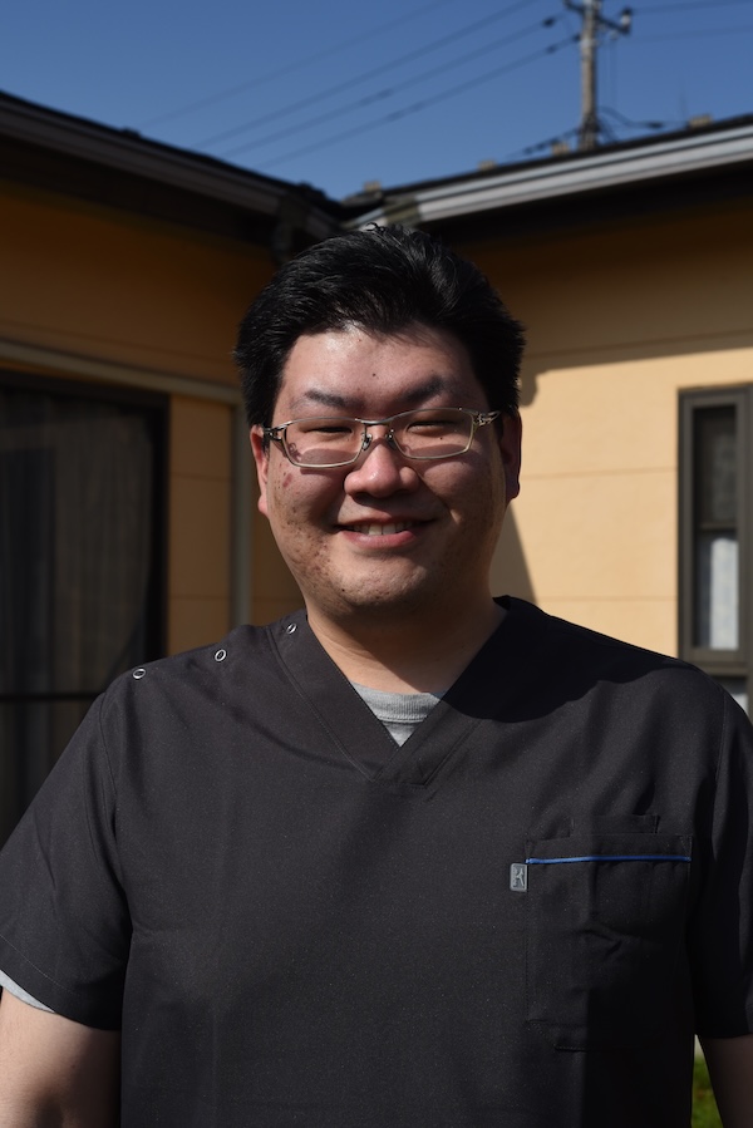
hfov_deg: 27.0
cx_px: 376
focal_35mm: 50
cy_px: 564
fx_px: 1567
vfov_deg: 39.6
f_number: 8
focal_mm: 50
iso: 250
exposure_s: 1/1250
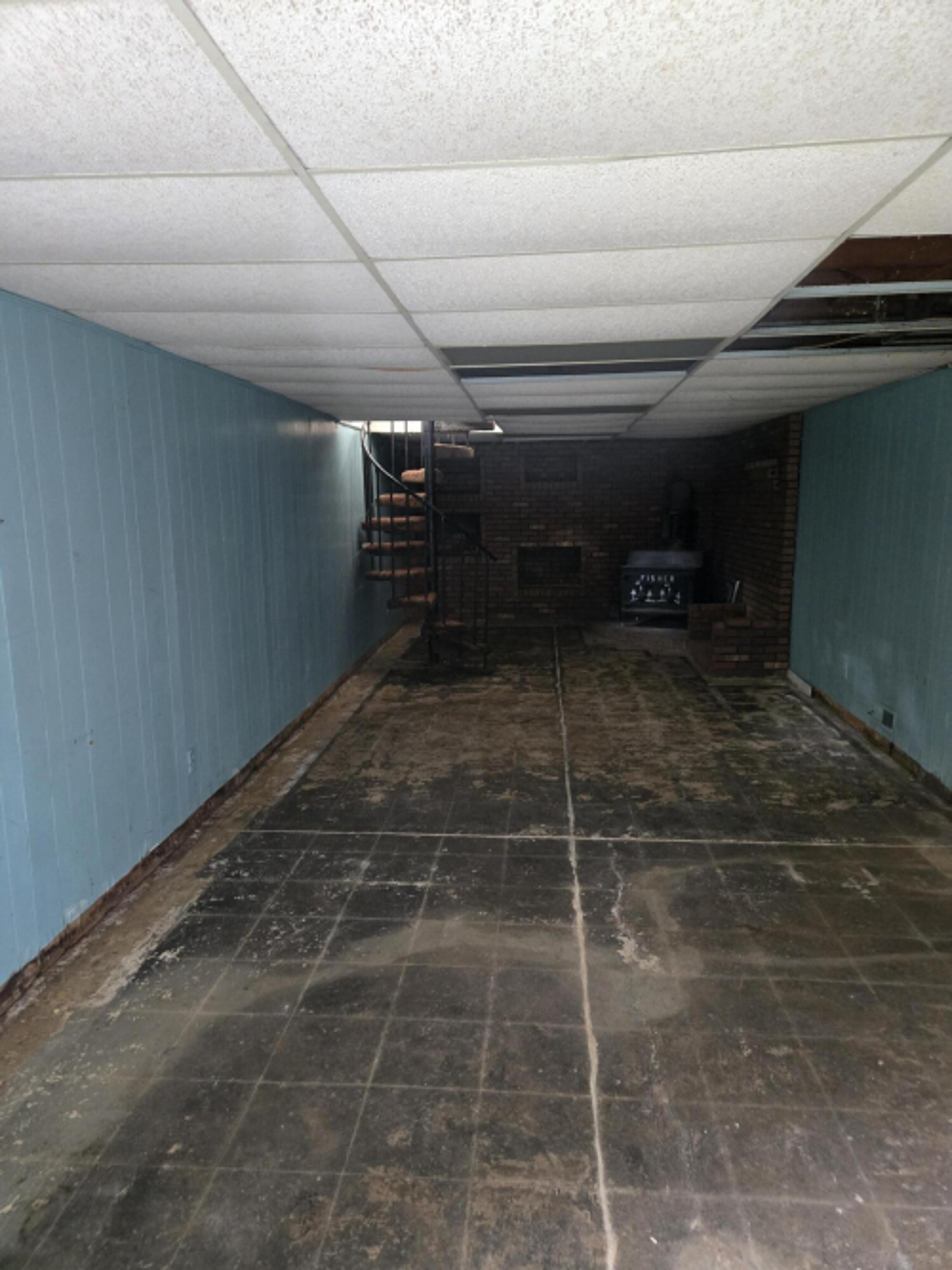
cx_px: 476
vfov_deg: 73.9
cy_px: 635
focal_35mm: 23
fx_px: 844
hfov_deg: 58.9
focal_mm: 5.4
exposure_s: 1/30
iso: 1600
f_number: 1.8
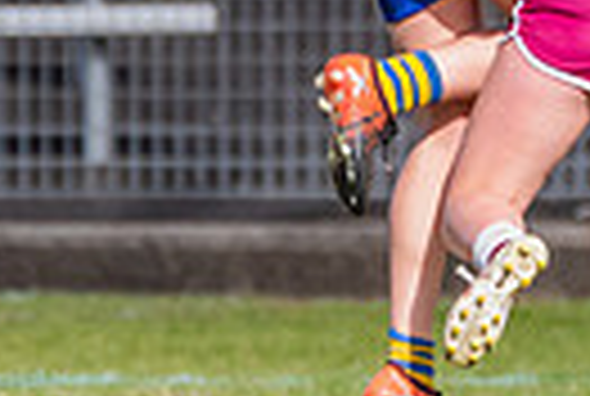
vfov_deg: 0.3
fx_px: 71158
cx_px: 774
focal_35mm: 4332
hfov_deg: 0.5
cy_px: -177
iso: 800
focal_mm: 600
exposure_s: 1/1600
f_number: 6.3
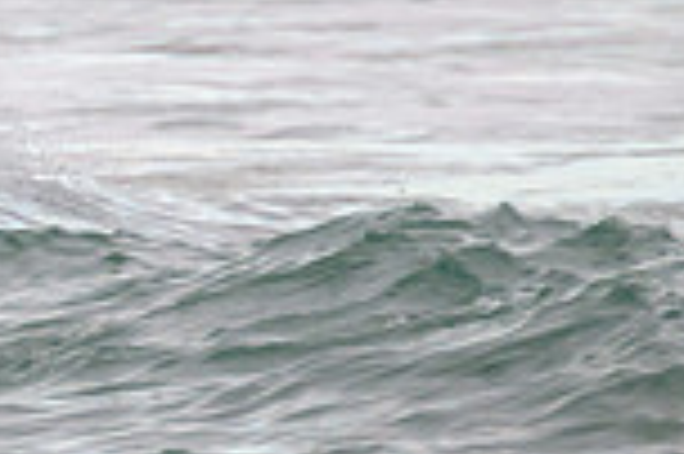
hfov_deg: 0.7
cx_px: -292
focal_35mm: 3053
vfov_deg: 0.4
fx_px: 57944
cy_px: -187
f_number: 11
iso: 1800
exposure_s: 1/320
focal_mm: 800
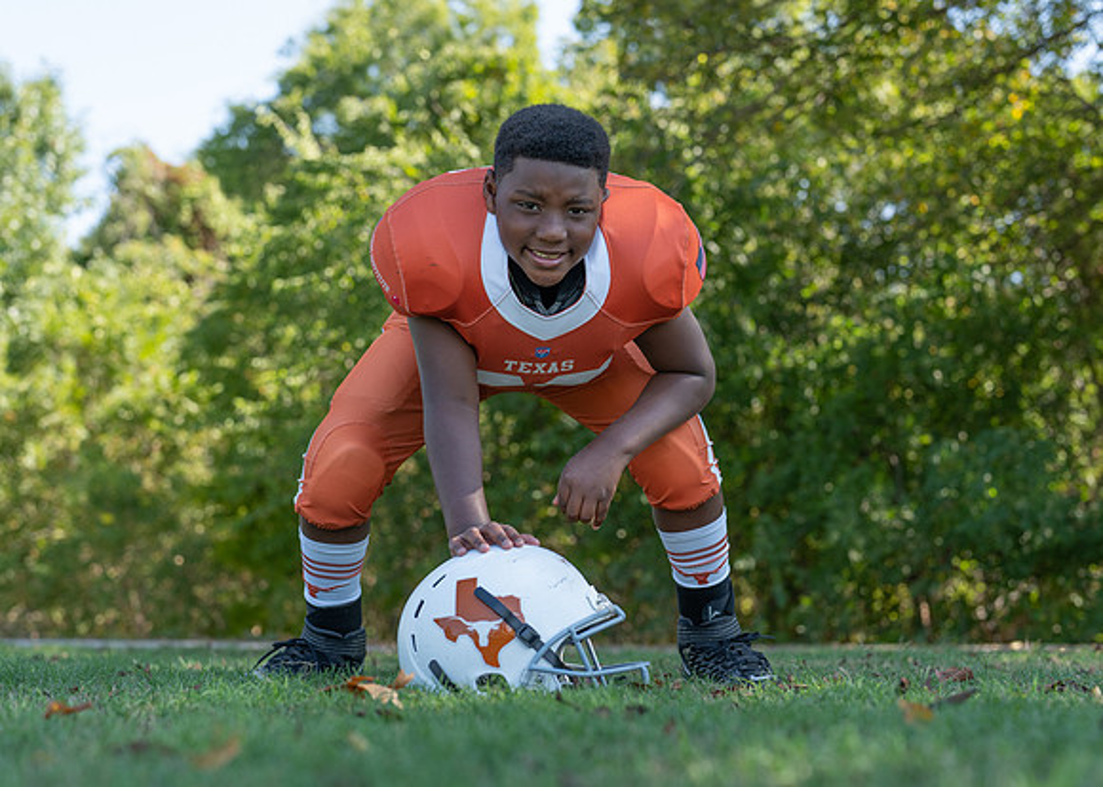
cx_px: 549
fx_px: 1919
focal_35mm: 61
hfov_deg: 32.1
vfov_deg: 23.2
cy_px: 430
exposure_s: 1/400
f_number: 2.8
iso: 100
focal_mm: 50
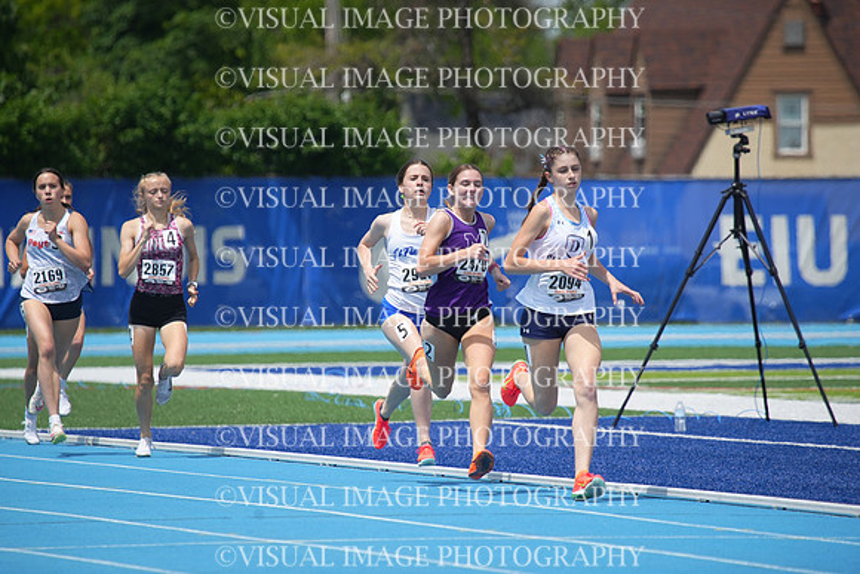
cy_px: 287
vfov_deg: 3.8
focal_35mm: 365
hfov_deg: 5.6
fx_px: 8721
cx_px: 430
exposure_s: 1/1600
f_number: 6.3
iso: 320
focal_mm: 365
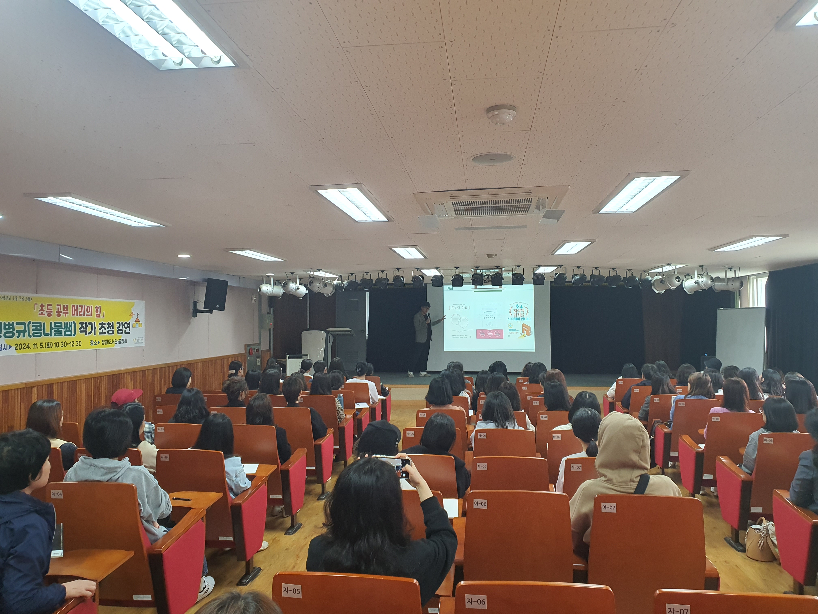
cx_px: 409
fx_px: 614
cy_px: 307
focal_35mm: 26
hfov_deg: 67.3
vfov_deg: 53.1
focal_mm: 4.3
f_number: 2.4
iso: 250
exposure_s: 1/60
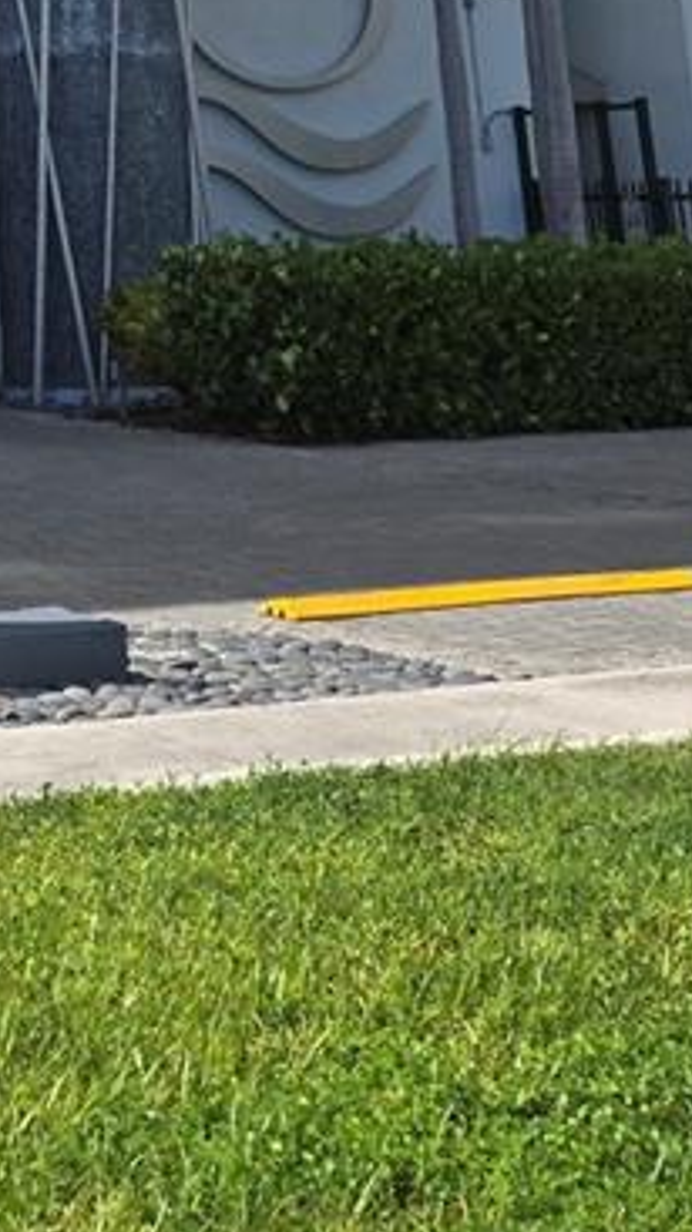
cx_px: -333
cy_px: -641
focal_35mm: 82
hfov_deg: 13.9
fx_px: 2679
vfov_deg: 21.5
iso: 50
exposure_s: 1/2921
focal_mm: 5.4
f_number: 1.8
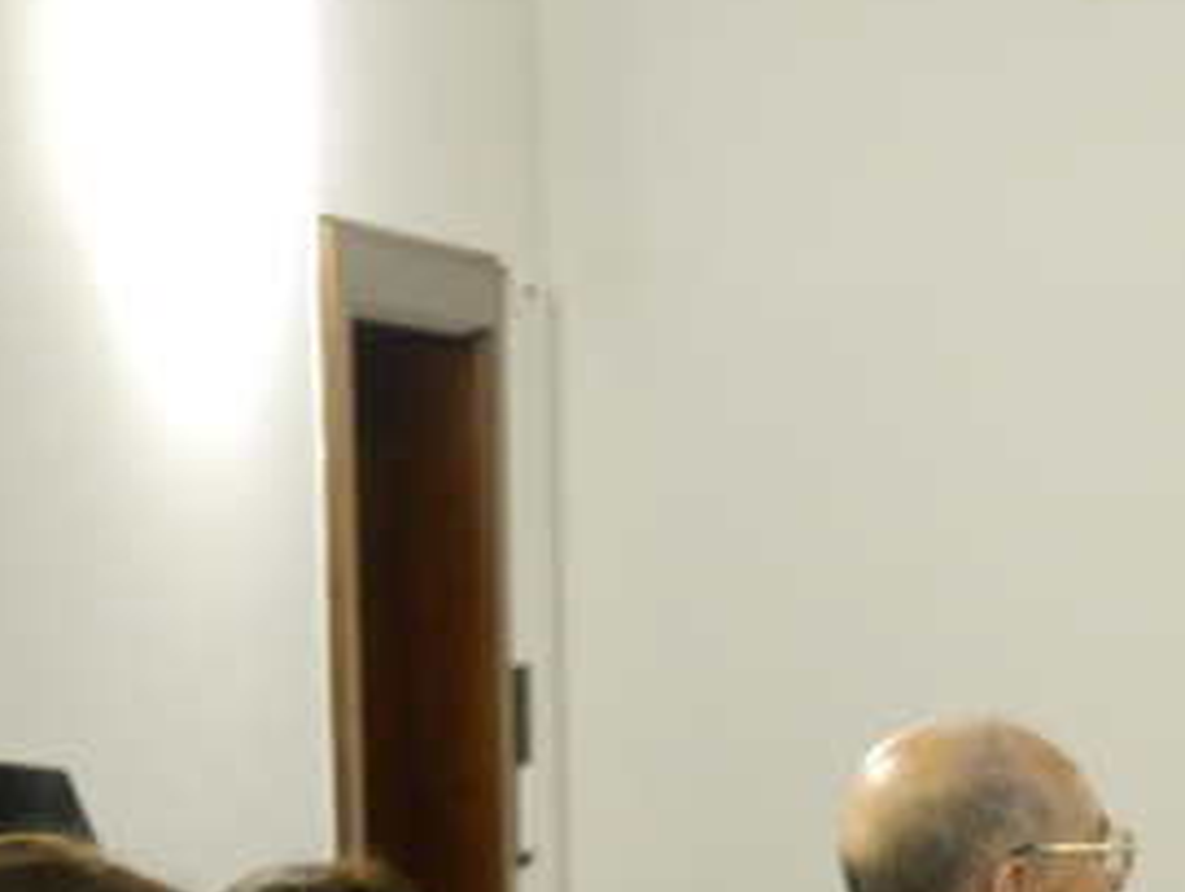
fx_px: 5382
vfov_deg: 9.1
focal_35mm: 157
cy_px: 1578
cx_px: 1165
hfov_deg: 12.4
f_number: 1.7
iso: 800
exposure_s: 1/50
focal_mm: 20
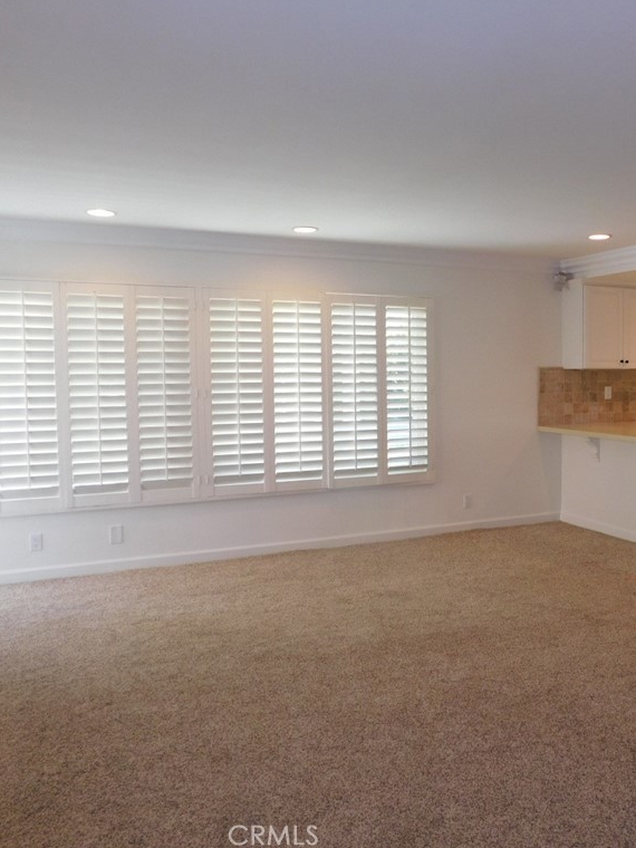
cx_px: 461
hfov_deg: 44.2
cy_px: 423
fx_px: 759
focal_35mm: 31
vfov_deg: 58.4
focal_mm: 4
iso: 125
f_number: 3
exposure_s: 1/50
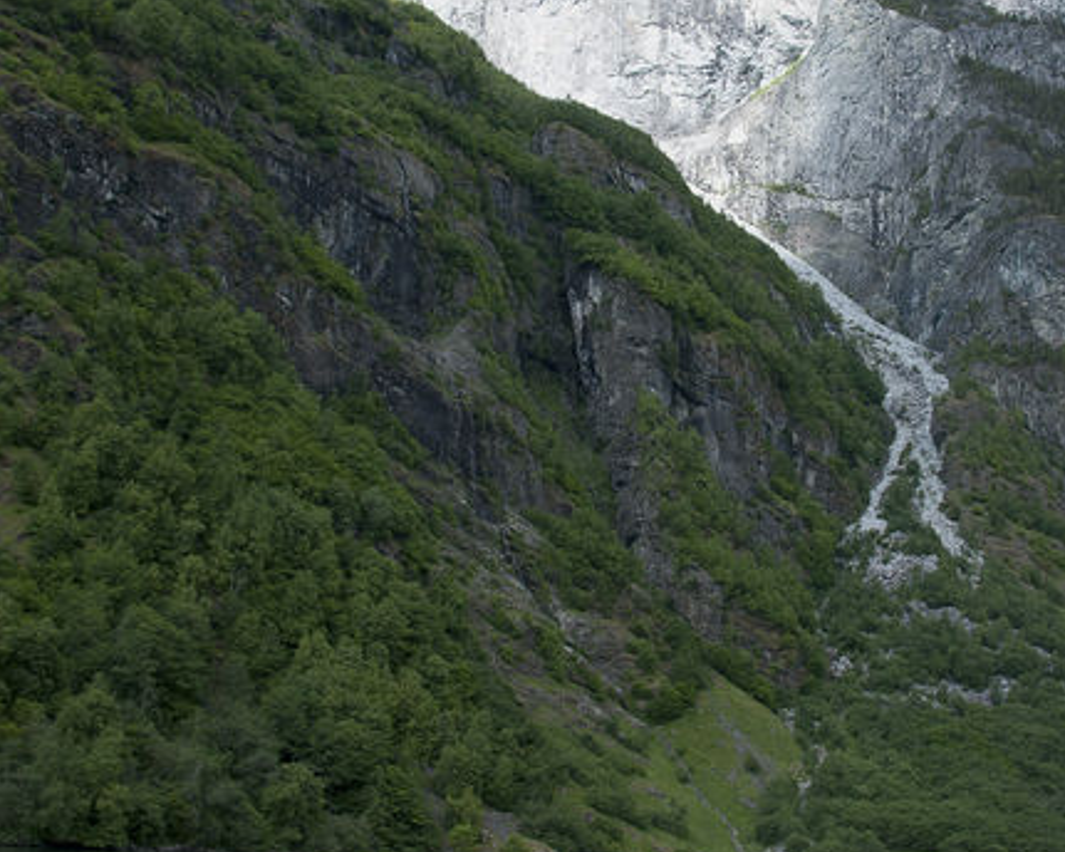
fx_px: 1671
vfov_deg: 28.5
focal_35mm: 53
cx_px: 656
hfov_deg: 35.2
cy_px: 338
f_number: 7.1
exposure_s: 1/250
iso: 200
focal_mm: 18
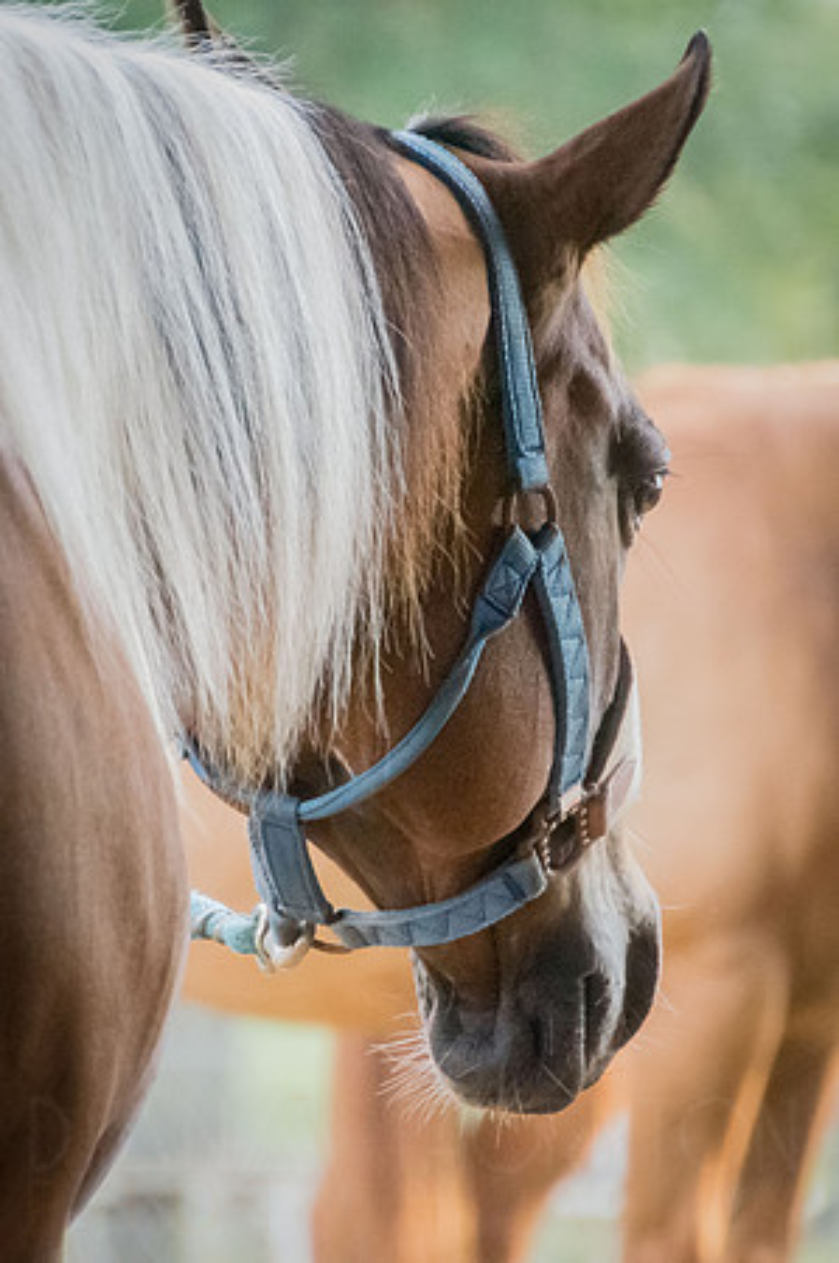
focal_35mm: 475
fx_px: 16631
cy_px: 632
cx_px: 440
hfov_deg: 2.9
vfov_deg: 4.3
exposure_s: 1/500
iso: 6400
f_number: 6.3
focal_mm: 210
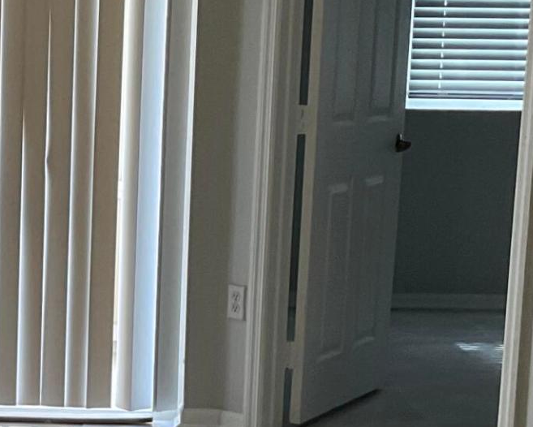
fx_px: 1957
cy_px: 353
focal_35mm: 124
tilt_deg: -11.3
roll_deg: +0.3
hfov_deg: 15.3
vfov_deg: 12.4
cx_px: 22
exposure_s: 1/120
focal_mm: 3
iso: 64
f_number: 1.8
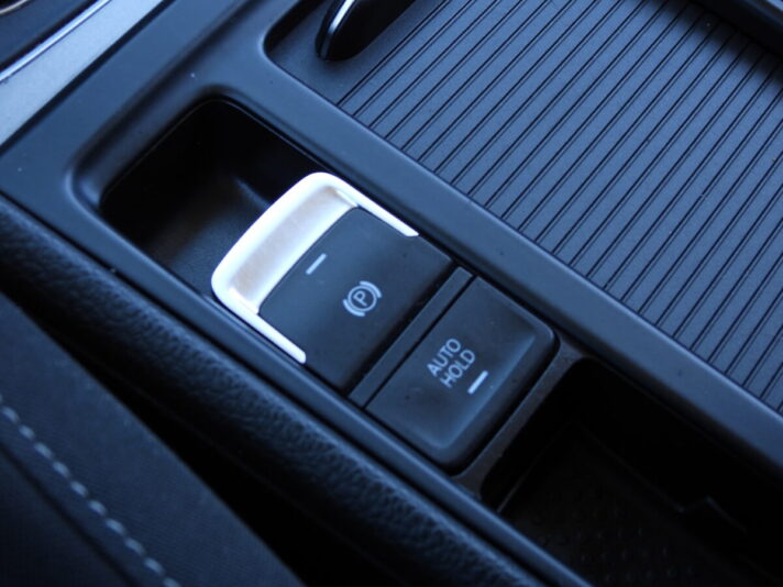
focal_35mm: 65
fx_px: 1470
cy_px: 294
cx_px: 392
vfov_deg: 22.6
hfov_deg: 29.8
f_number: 3.5
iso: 100
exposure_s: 1/30
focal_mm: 11.7
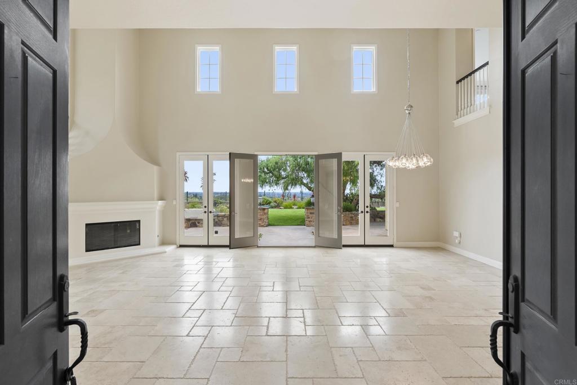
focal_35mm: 16
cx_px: 288
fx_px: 257
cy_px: 192
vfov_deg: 73.8
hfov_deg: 96.7
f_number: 8
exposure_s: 1/20
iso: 500
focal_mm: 16
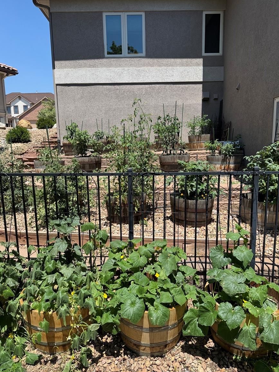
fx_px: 269
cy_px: 188
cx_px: 140
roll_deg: +2.5
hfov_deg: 54.9
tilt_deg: -9.8
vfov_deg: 69.4
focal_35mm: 25
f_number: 1.78
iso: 80
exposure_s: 1/3597
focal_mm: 6.76
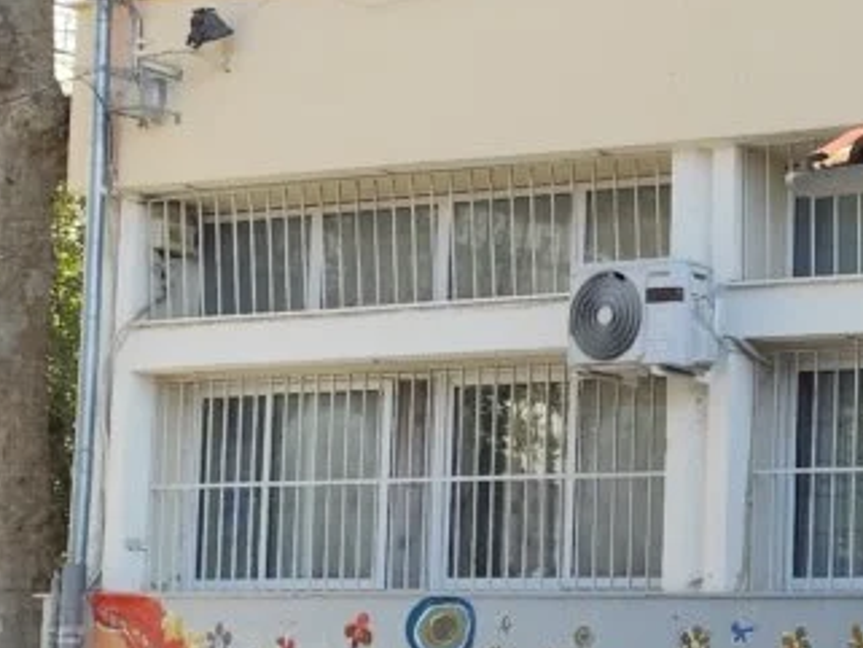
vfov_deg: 17.0
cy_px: 551
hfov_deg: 18.8
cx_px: 1441
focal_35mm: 86
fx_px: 2145
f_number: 1.65
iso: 50
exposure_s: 1/720
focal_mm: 6.19
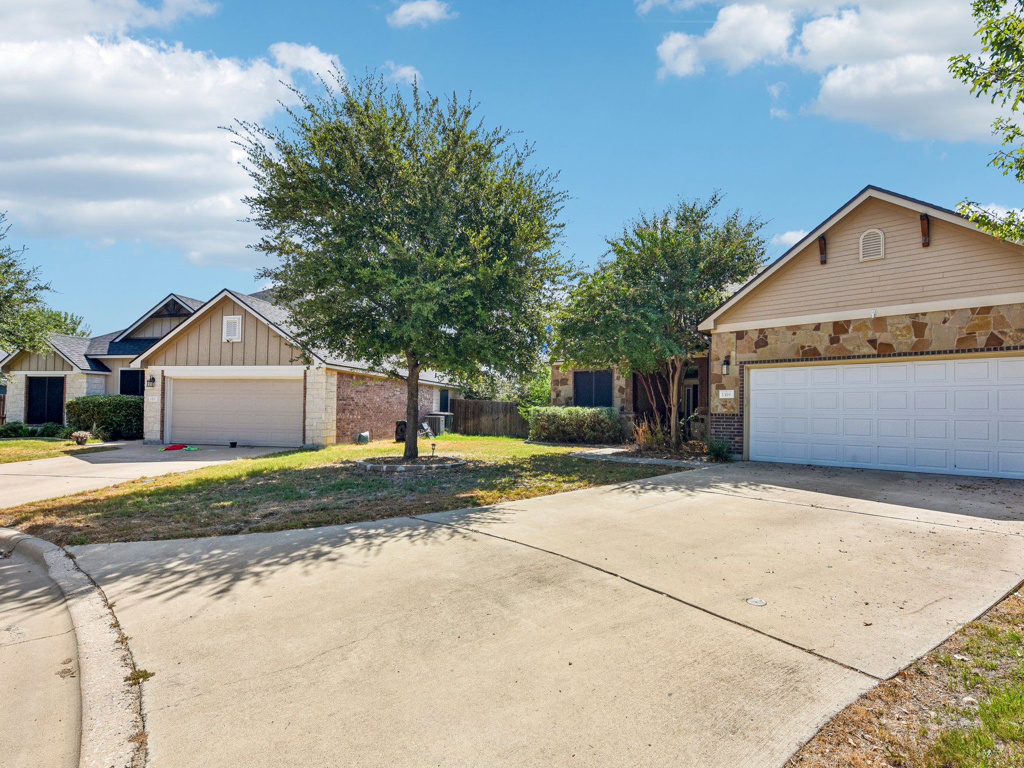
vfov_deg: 78.0
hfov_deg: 94.5
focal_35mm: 16
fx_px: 473
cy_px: 404
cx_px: 525
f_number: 8
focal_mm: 14
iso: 100
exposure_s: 1/500
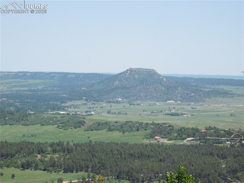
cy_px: 92
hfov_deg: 14.7
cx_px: 122
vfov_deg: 11.1
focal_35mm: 134
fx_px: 944
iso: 800
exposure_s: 1/800
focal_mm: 23.7
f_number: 10
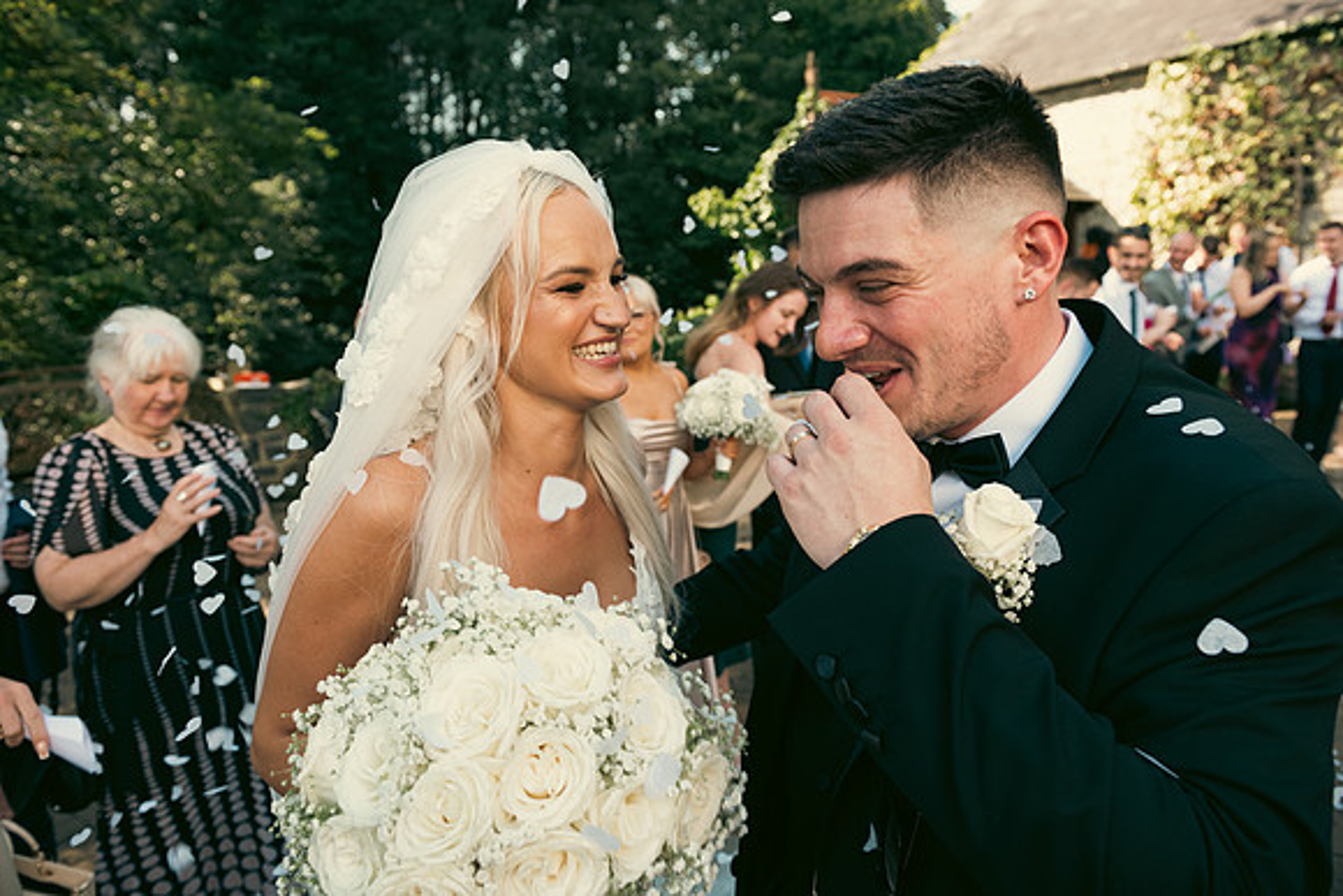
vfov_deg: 53.2
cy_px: 448
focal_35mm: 24
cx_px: 672
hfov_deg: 73.7
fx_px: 896
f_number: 5
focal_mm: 24
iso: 200
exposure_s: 1/250
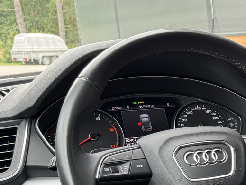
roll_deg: +0.1
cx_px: 331
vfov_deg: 19.0
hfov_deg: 23.0
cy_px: 211
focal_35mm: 74
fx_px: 526
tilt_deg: -16.8
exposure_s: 1/165
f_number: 1.78
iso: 125
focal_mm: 6.76
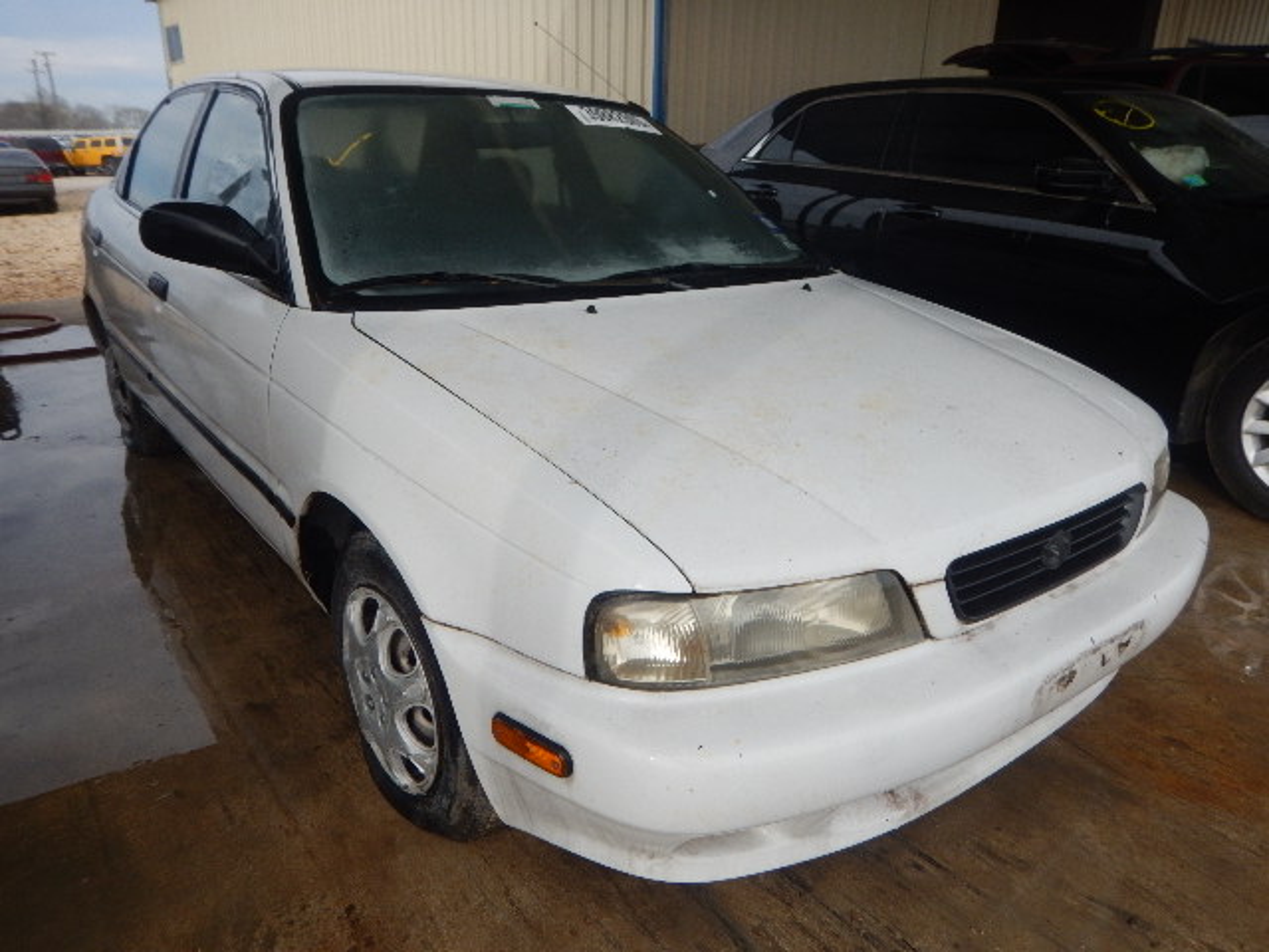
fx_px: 880
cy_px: 476
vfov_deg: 56.8
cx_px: 634
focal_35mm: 24
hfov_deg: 71.6
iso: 125
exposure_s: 1/1000
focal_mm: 4.3
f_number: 2.8
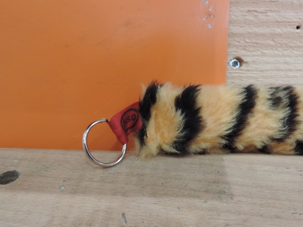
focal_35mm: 30
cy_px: 114
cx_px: 152
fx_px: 263
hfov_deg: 60.0
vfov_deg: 46.8
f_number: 3.1
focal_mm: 5.3
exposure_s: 1/30
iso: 360
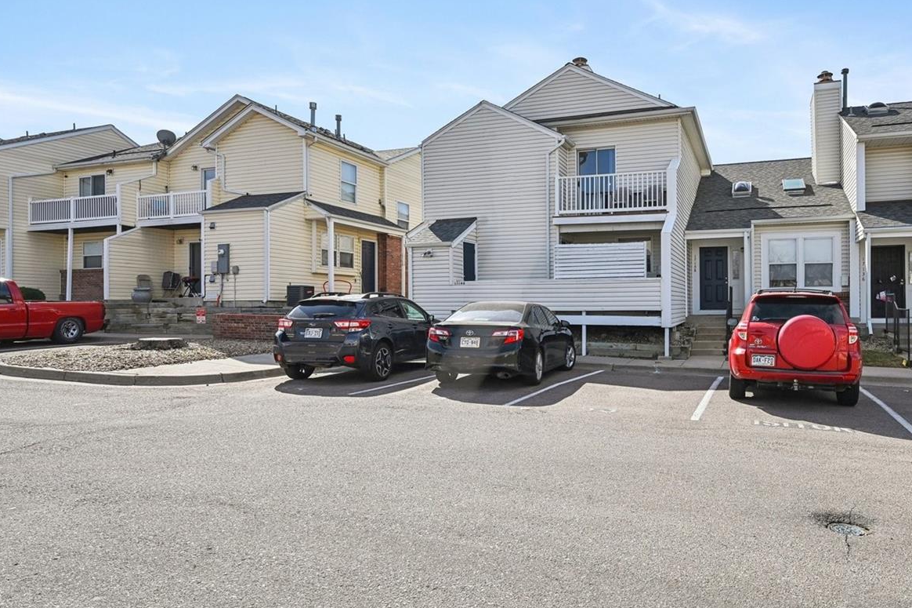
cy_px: 302
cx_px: 580
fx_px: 574
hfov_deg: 75.3
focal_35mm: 23
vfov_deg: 55.7
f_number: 10
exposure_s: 1/800
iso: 400
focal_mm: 16.5
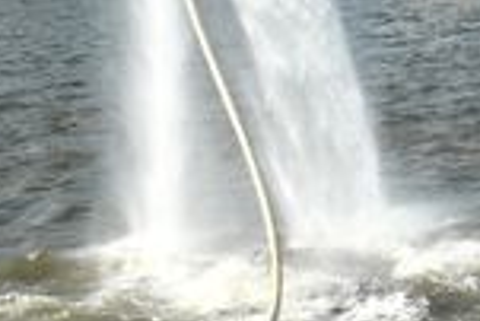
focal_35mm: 111
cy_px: -130
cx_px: 1059
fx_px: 1481
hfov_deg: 14.2
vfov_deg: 11.9
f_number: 9
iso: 360
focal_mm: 24
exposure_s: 1/1000
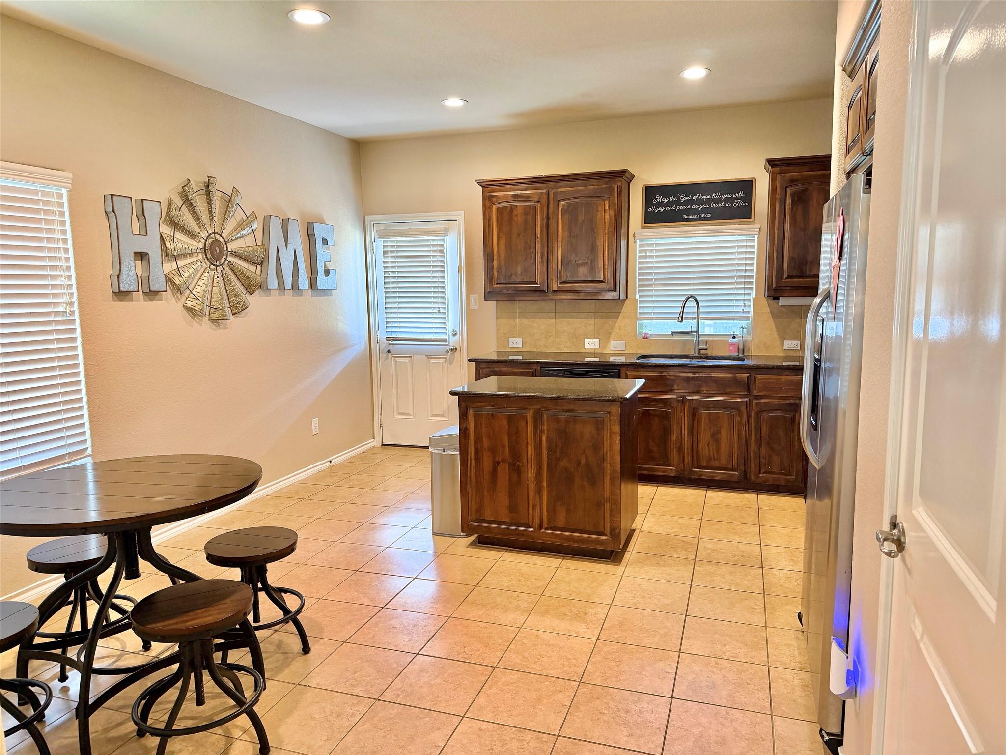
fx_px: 697
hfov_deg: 71.6
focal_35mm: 24
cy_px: 378
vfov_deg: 56.8
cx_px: 503
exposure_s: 1/60
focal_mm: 6.76
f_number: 1.8
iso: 250
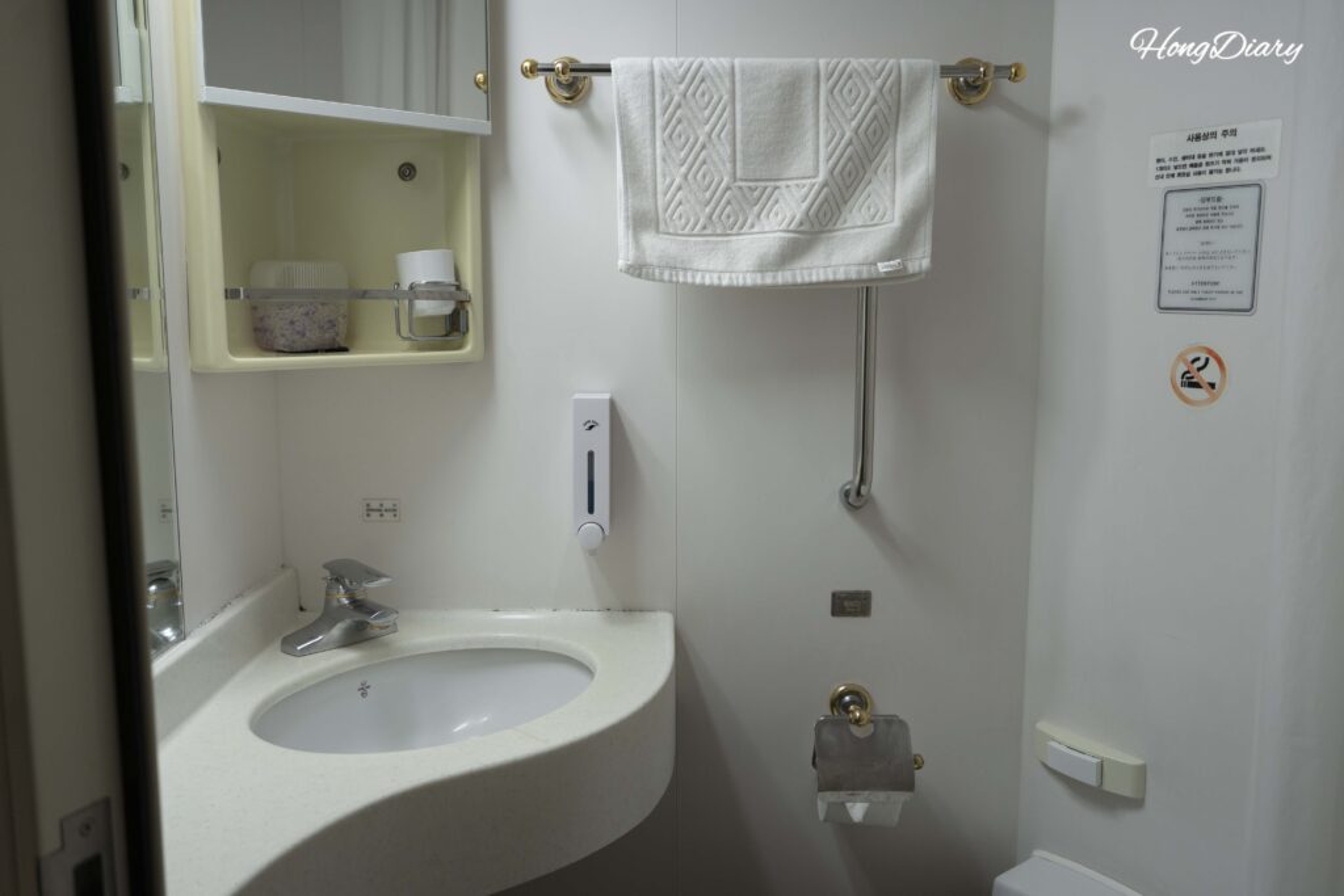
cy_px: 448
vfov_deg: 46.4
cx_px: 672
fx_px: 1045
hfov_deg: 65.5
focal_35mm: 28
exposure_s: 1/160
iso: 250
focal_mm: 28
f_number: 4
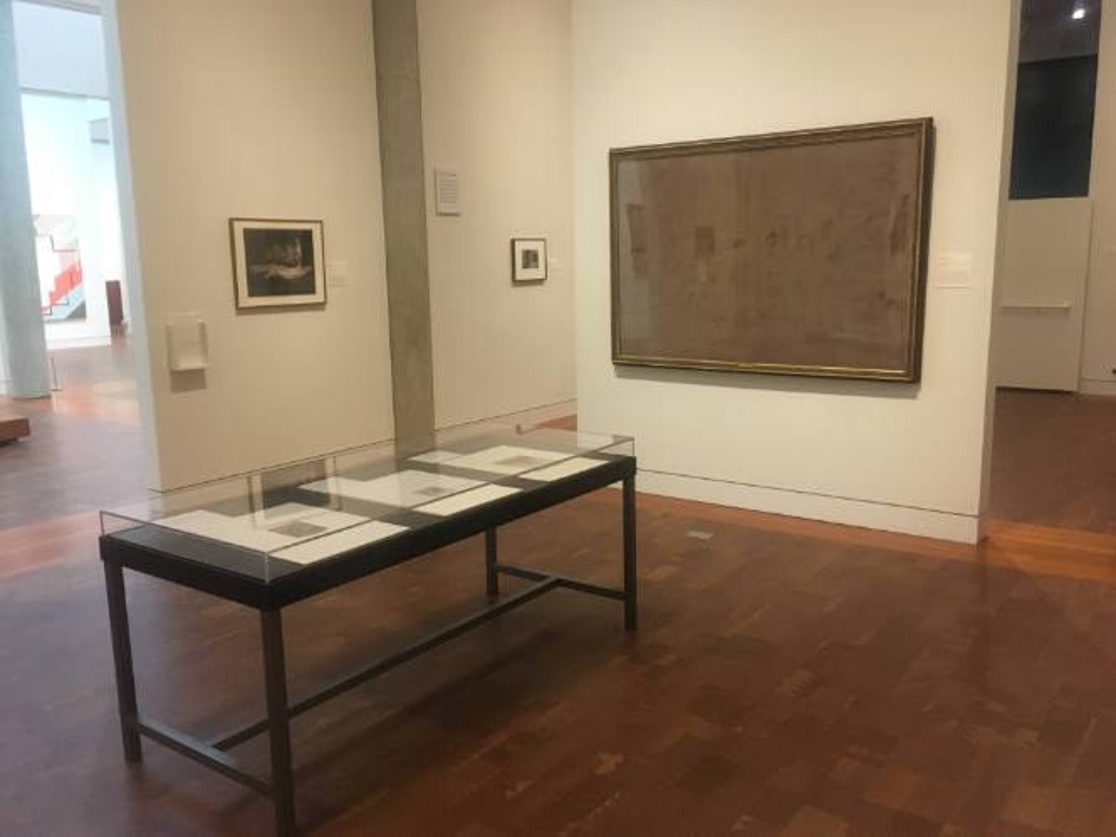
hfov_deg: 61.7
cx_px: 558
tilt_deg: -9.5
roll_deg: +1.7
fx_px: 935
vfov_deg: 48.2
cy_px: 418
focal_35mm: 29
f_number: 2.2
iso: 200
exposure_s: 1/30
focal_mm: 4.15
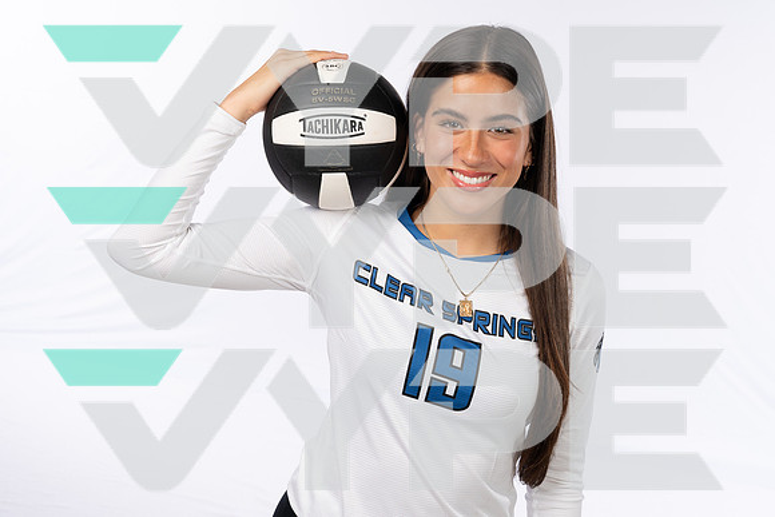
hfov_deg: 41.1
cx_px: 388
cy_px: 258
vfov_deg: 28.1
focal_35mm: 48
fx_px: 1034
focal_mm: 48
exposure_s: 1/250
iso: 200
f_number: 7.1
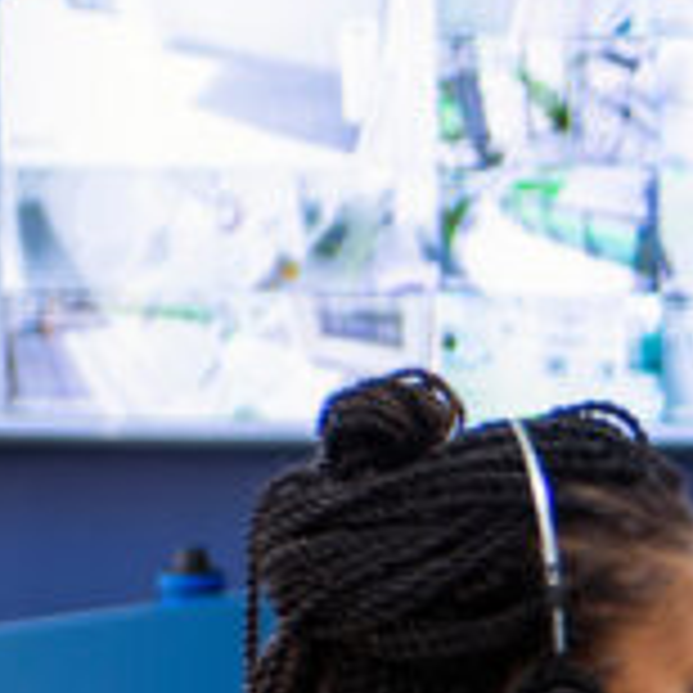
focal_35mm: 340
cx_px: 1782
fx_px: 7701
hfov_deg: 5.0
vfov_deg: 5.1
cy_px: 646
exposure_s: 1/6
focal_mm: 60
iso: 64
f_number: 3.5
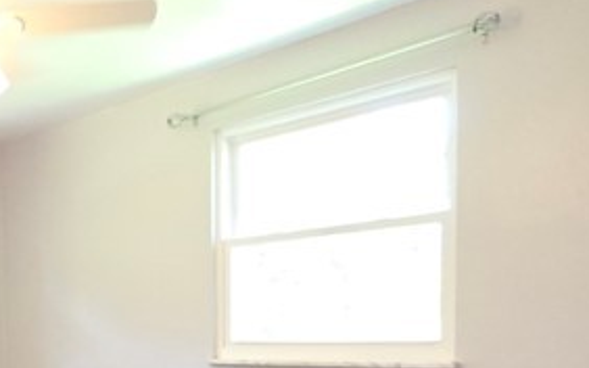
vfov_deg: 24.4
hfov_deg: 32.6
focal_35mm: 50
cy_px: 387
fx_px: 802
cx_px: -134
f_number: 1.9
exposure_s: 1/40
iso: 250
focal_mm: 2.2
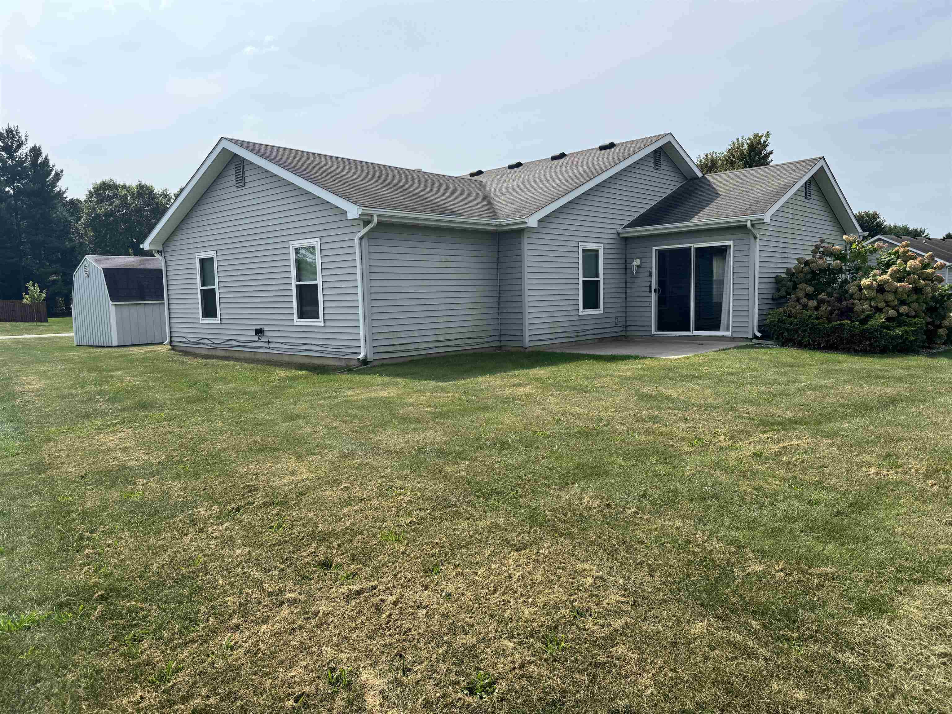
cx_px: 476
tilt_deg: -5.8
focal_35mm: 24
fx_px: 660
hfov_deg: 71.6
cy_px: 357
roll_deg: +1.6
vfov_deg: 56.8
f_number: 1.78
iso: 80
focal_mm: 6.76
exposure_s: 1/4608
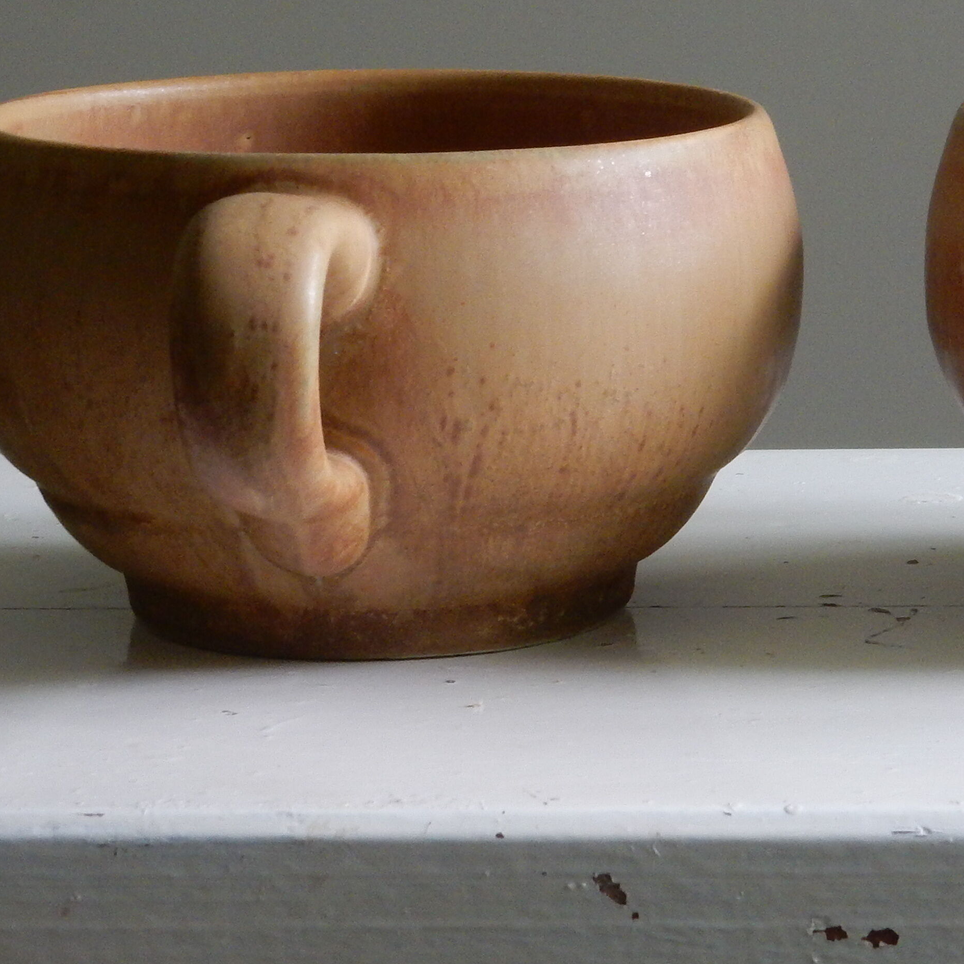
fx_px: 4915
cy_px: 150
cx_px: 922
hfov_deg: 11.1
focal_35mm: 156
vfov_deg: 11.2
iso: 280
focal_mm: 12.6
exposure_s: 1/30
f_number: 4.8
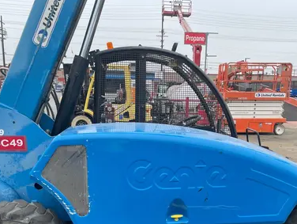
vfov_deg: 37.1
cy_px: 159
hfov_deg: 48.9
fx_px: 326
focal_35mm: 38
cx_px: 161
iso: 32
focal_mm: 4.2
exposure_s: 1/662
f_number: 1.6
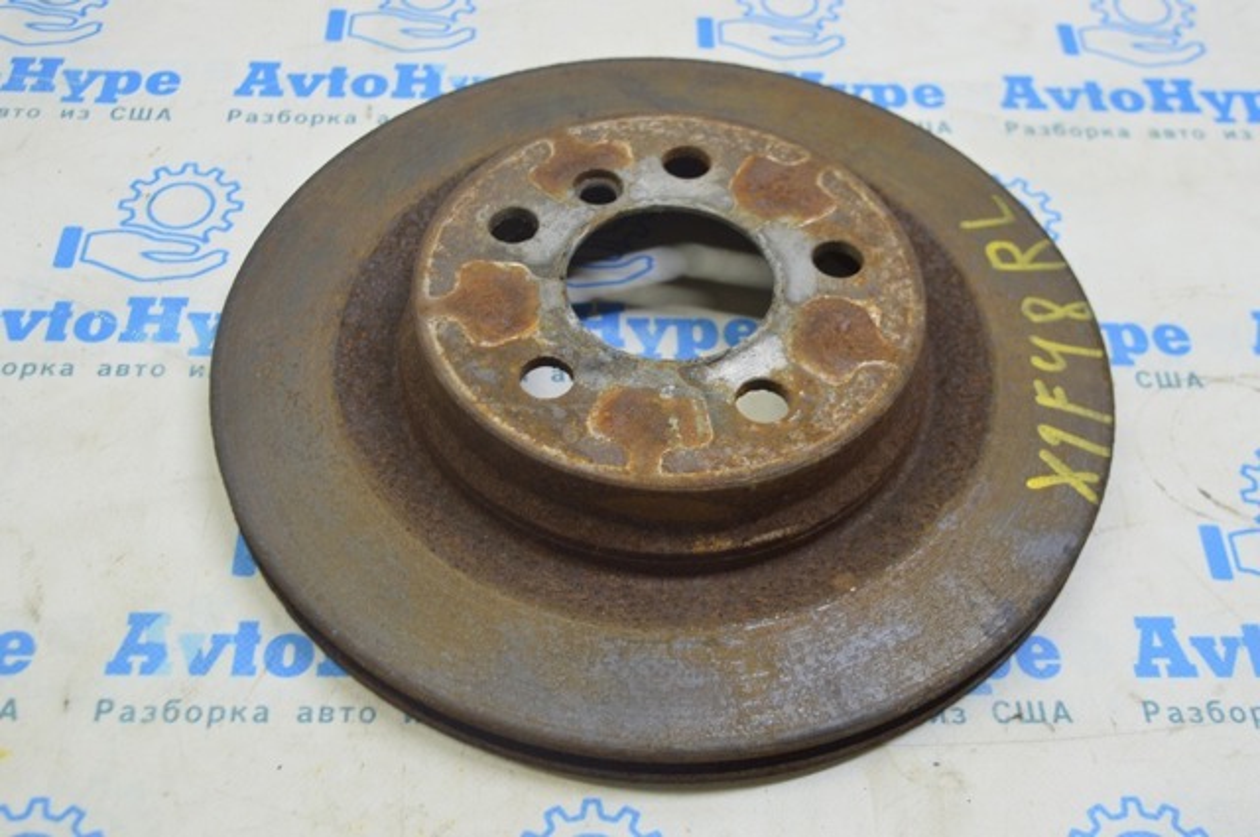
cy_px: 418
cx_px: 630
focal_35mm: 45
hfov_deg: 43.7
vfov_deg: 29.8
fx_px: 1573
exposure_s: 1/20
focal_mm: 30
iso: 400
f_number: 5.6
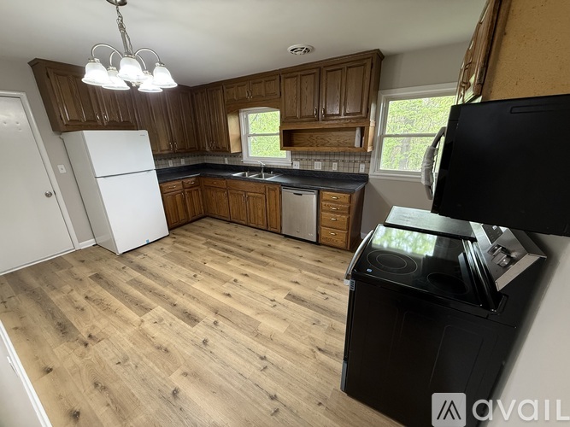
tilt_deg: -19.2
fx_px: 230
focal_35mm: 14
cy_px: 214
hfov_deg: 102.1
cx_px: 285
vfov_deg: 85.7
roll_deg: +2.2
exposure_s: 1/60
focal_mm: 2.22
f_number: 2.2
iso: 250
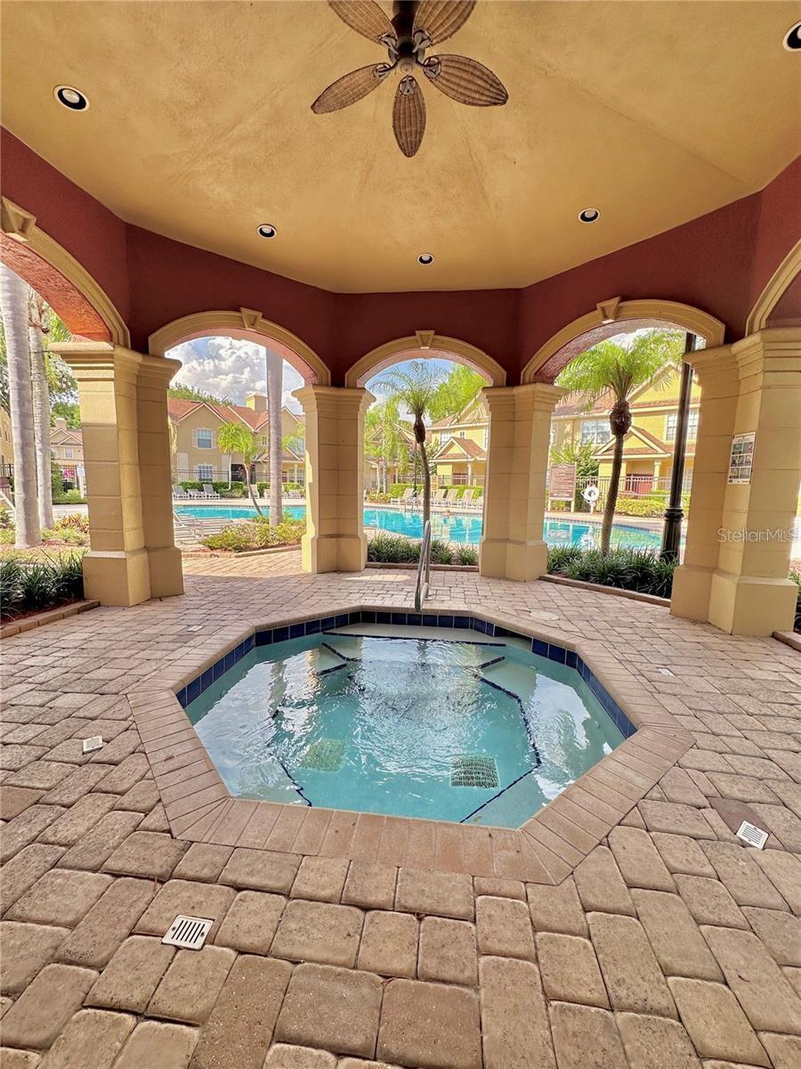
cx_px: 400
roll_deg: -1.2
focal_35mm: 14
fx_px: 432
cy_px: 534
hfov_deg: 85.7
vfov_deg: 102.1
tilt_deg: -7.2
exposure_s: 1/334
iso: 40
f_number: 2.2
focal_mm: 2.22
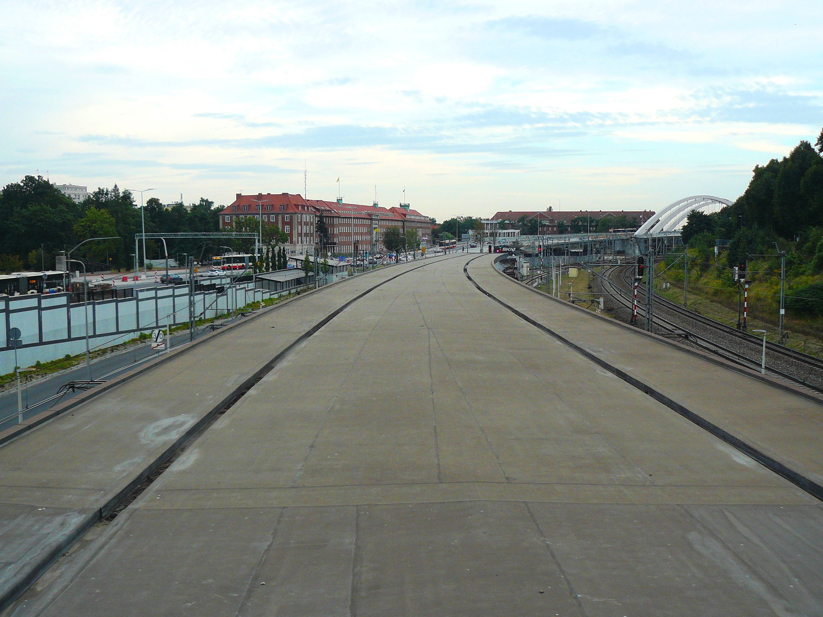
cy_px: 305
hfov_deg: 50.1
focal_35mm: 37
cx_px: 418
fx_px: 880
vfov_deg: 38.7
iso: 100
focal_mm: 6
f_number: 3.2
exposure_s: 1/100
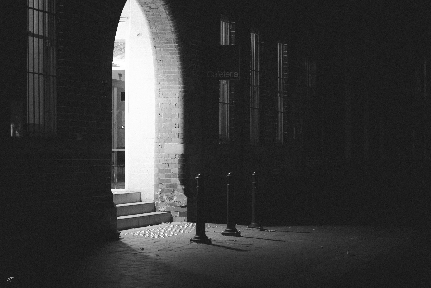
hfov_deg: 22.6
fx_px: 1077
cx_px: 216
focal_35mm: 90
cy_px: 144
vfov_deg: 15.2
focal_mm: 90
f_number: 2.8
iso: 4000
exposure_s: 1/100
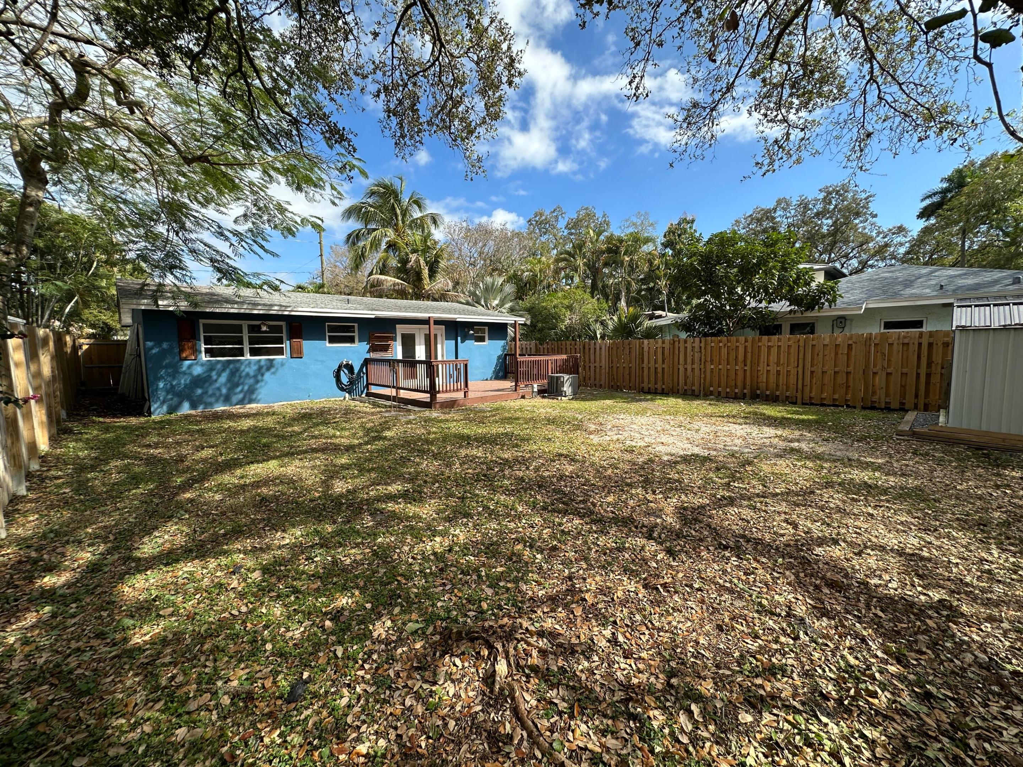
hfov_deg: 102.1
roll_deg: +0.9
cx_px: 512
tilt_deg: -4.6
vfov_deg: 85.7
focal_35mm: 14
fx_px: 414
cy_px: 384
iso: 50
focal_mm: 2.22
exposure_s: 1/1014
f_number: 2.2
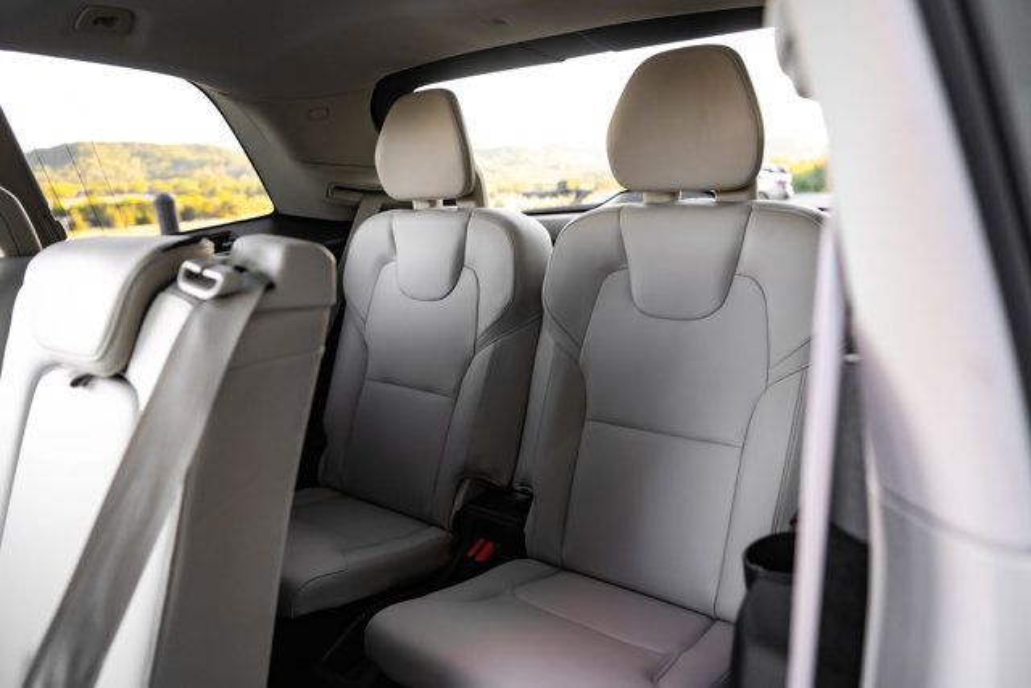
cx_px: 516
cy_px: 344
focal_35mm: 24
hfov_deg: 73.7
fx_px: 687
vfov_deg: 53.2
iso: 1600
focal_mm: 24
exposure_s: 1/160
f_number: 2.8
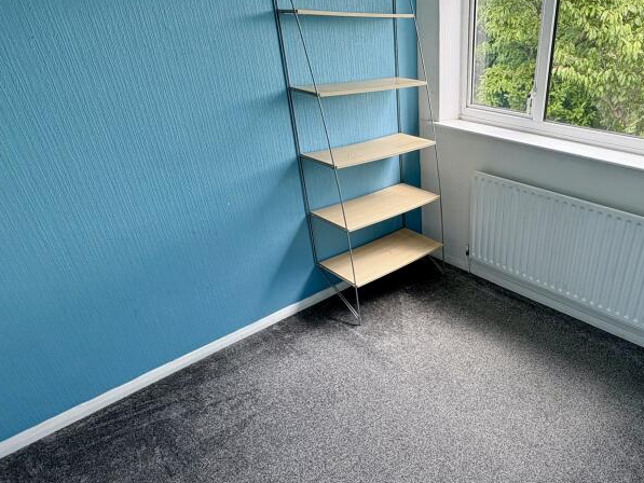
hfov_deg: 67.8
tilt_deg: -29.6
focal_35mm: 24
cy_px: 264
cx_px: 468
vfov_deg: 56.7
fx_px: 447
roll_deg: -1.8
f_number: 2.2
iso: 64
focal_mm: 2.22
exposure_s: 1/166
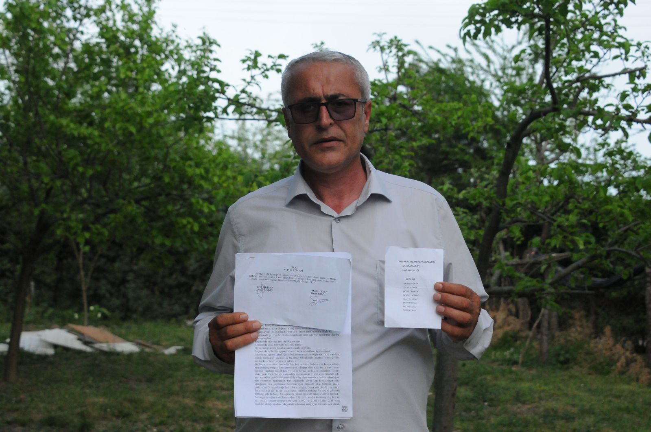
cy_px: 216
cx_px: 326
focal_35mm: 51
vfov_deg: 26.4
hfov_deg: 38.9
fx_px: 921
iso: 2000
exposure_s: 1/6400
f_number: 5
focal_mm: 34
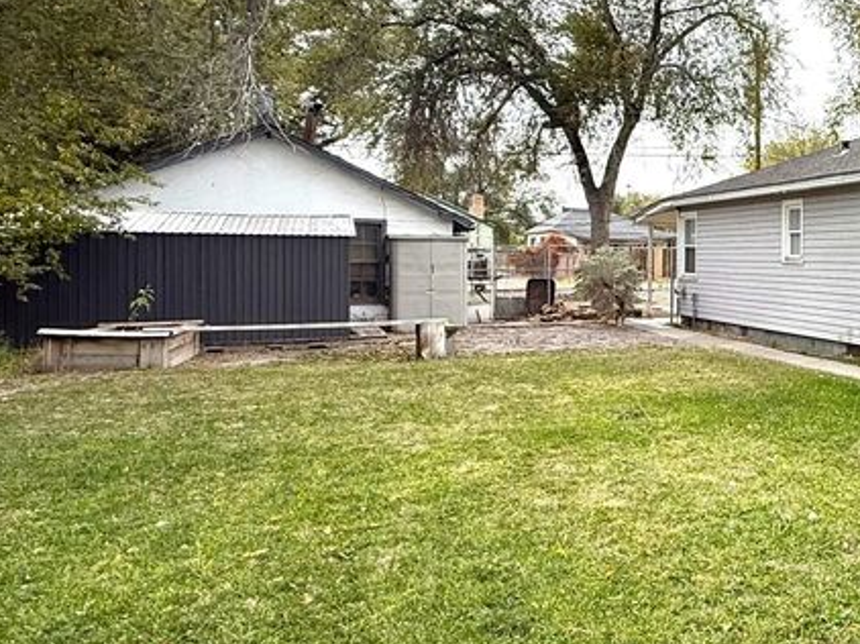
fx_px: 844
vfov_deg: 41.6
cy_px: 271
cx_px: 931
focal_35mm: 34
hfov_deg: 43.0
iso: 50
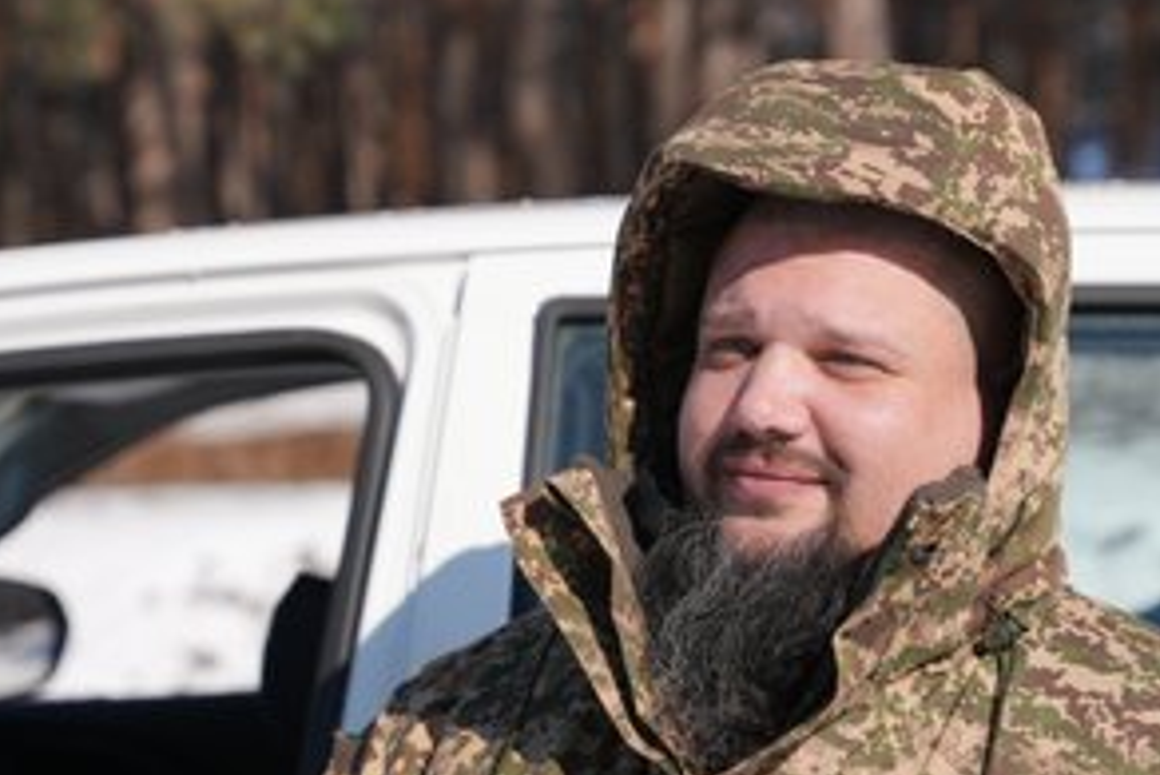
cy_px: 491
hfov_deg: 21.2
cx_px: 628
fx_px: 3095
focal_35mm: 96
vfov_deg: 14.3
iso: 100
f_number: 4
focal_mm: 70
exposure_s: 1/1250
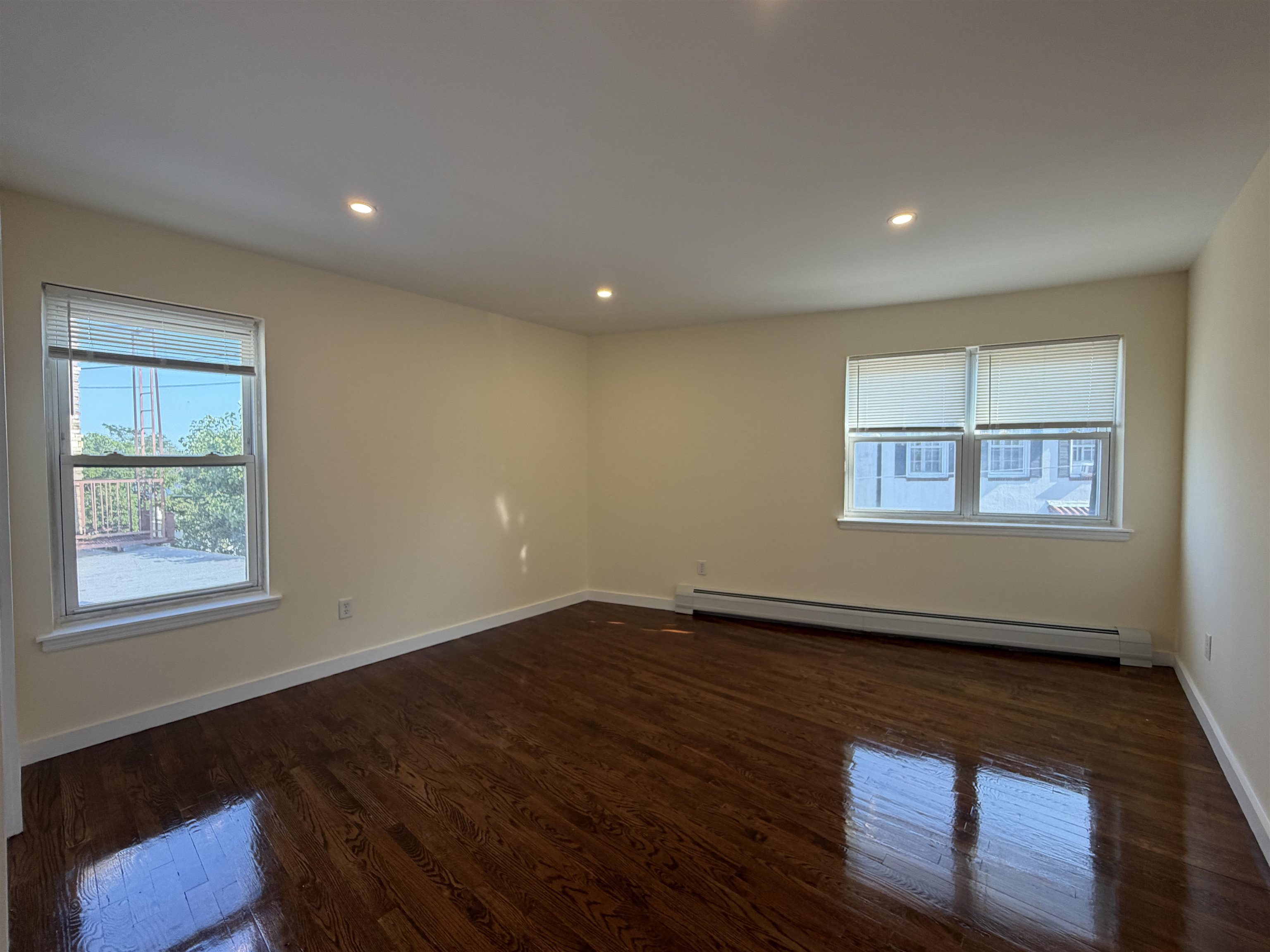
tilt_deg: -2.3
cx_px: 635
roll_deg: +0.6
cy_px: 476
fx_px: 514
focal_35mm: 14
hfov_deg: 102.1
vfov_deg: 85.7
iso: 80
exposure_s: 1/120
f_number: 2.2
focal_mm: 2.22
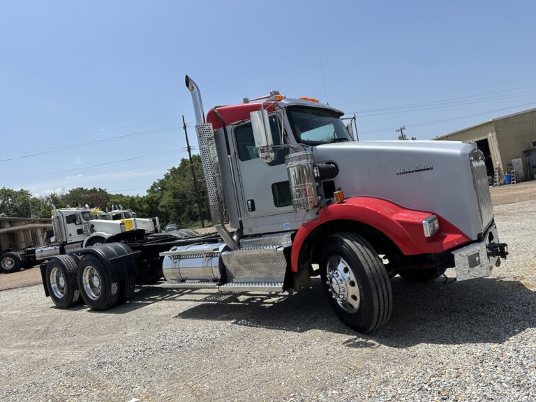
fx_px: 372
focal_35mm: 24
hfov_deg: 71.6
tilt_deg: +2.8
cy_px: 201
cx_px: 268
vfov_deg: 56.8
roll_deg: +9.7
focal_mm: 6.86
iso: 80
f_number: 1.78
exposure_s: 1/5525
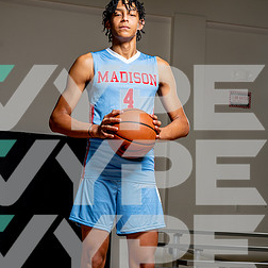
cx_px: 110
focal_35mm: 85
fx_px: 745
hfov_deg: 20.4
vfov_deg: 20.4
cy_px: 173
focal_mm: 56
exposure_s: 1/250
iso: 250
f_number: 7.1
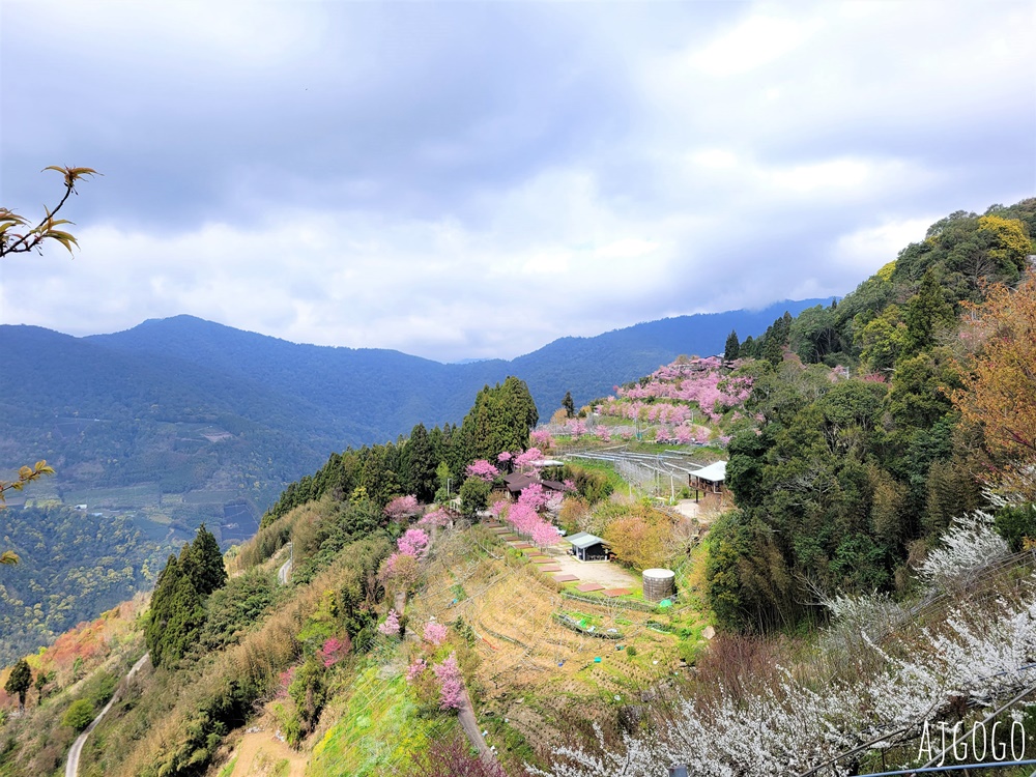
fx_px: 778
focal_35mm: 26
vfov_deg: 53.1
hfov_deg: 67.3
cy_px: 388
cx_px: 518
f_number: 1.8
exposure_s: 1/1728
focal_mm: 5.4
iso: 40
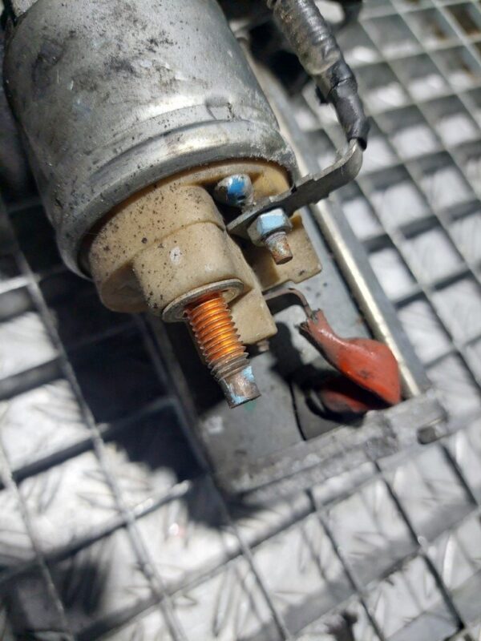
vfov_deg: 69.4
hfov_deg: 54.9
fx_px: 463
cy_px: 320
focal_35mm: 25
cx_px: 240
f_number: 1.8
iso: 320
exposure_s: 1/50
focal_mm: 5.23
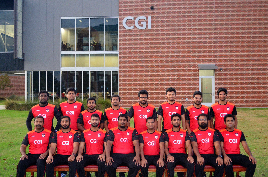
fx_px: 323
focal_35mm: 44
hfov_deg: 45.0
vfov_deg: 30.7
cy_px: 88
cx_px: 134
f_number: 4.5
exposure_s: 1/60
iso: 1400
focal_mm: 29
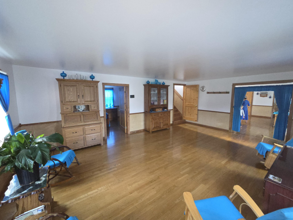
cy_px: 110
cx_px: 146
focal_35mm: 13
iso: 500
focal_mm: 2.2
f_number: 2.2
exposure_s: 1/30
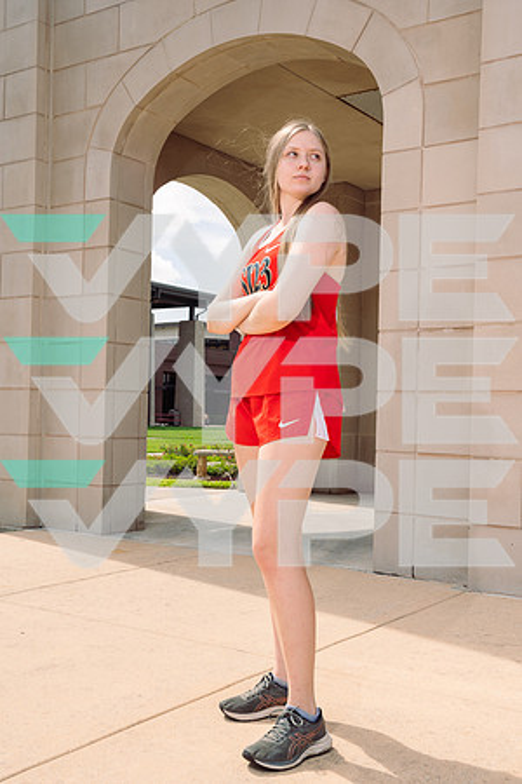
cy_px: 392
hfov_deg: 31.9
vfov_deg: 46.4
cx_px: 261
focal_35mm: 42
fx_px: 913
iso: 125
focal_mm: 42
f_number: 9
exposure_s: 1/250
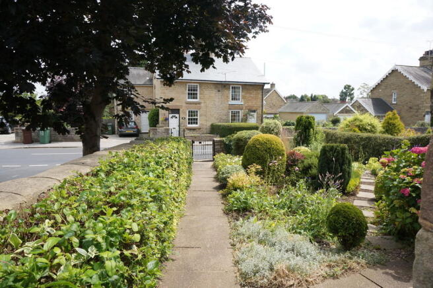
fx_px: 288
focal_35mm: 24
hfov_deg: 73.8
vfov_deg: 53.0
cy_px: 144
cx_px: 216
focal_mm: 16
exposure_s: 1/125
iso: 100
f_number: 8
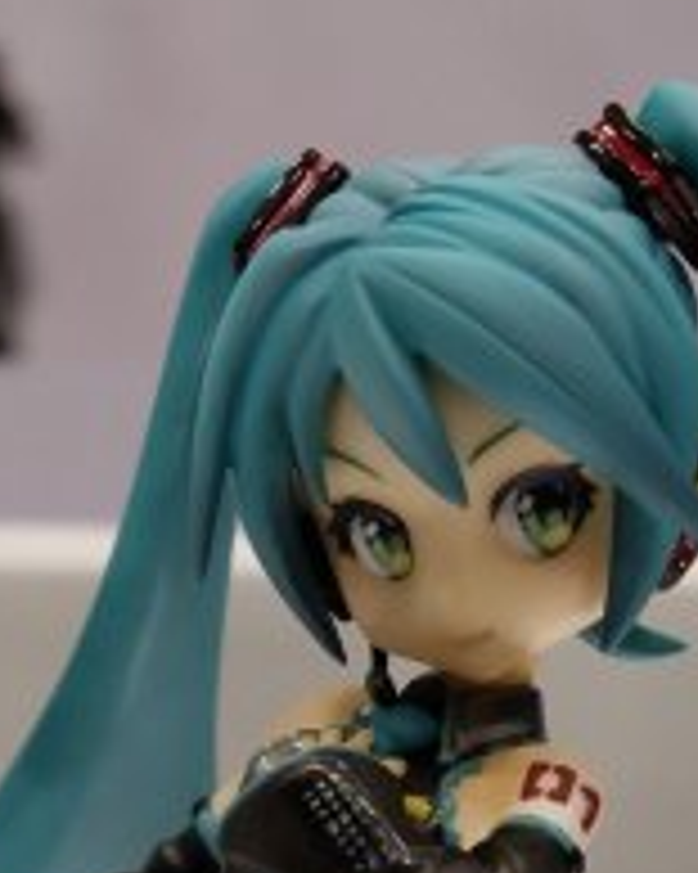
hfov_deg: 7.1
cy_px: 1368
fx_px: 5608
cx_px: 493
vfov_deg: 8.7
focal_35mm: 217
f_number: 5.3
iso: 2500
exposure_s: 1/125
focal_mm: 37.1
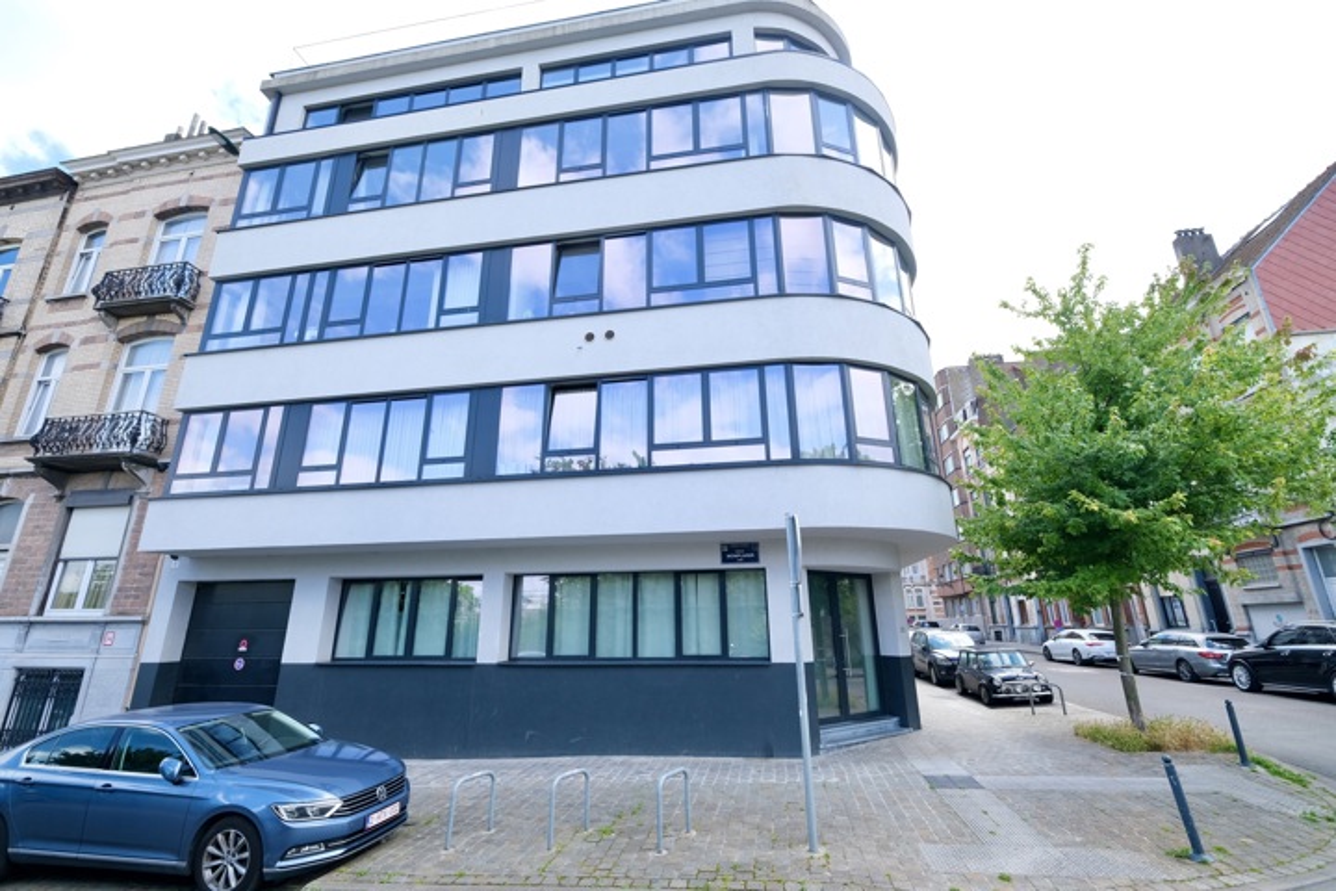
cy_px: 446
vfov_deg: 77.3
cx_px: 668
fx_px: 557
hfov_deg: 100.4
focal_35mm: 15
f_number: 6.4
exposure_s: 1/150
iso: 320
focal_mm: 10
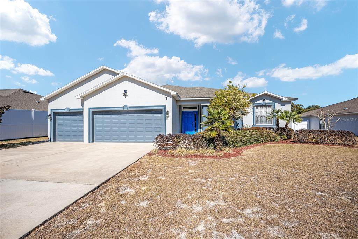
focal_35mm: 14
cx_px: 179
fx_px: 139
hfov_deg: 104.3
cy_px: 120
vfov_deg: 81.2
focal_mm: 14
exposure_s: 1/1000
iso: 400
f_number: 7.1
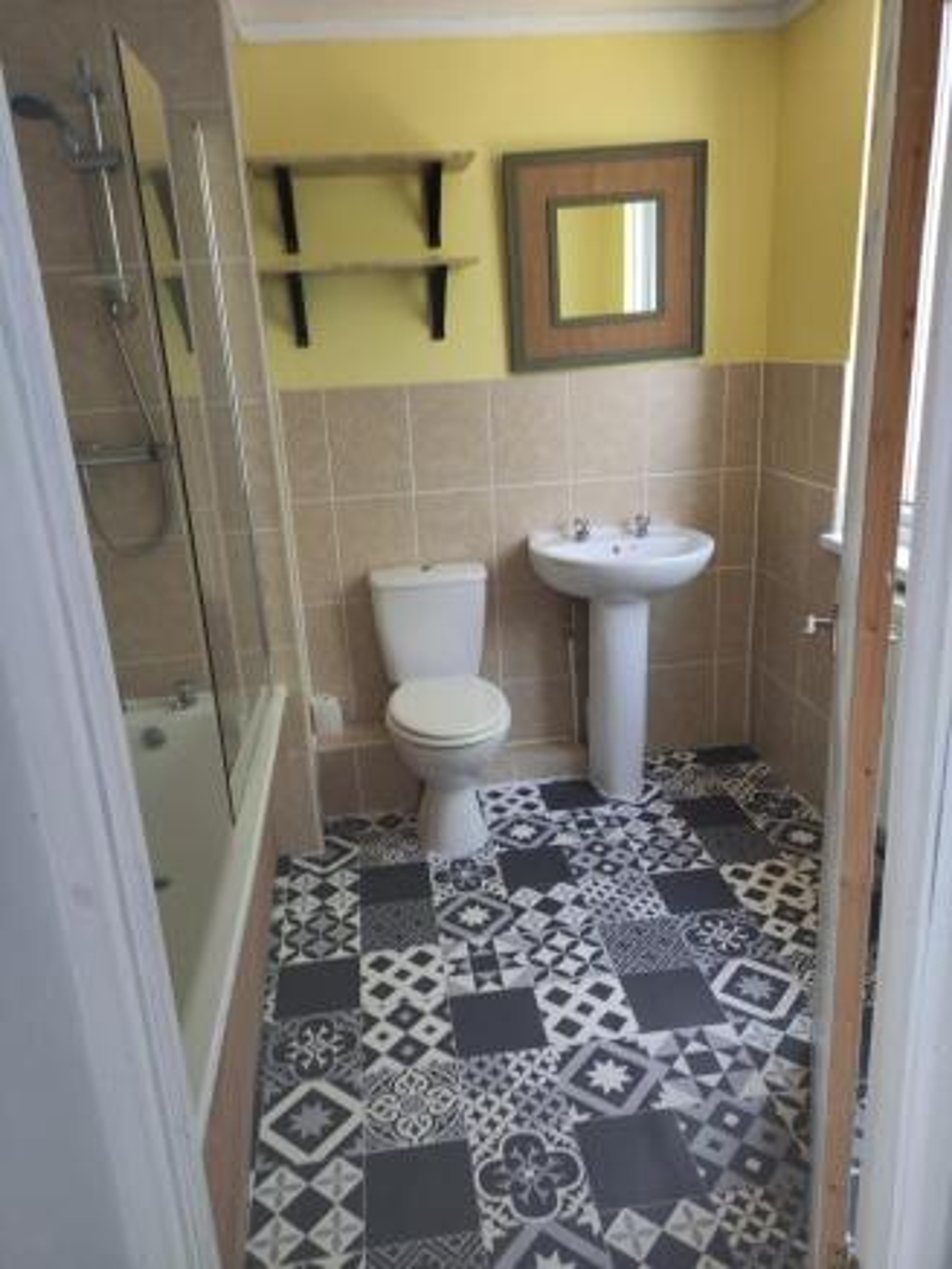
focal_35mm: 25
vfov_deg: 69.4
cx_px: 476
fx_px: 916
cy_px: 634
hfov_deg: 54.9
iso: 327
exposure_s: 1/50
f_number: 1.89
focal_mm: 5.43
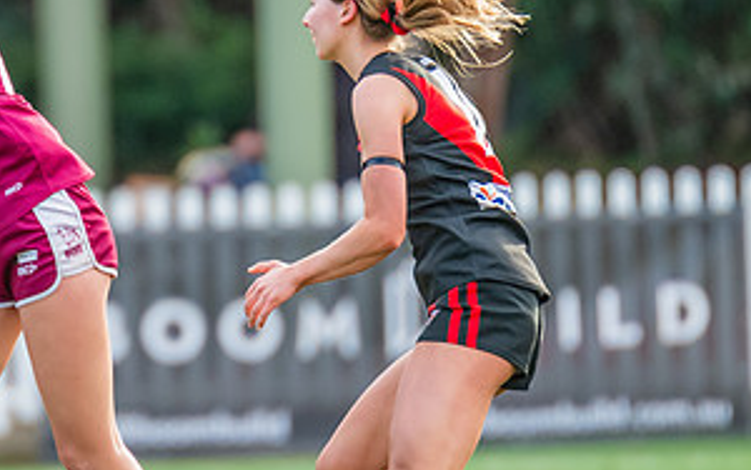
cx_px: -34
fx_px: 29577
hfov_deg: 1.5
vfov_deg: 0.9
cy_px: 25
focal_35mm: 1444
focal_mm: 420
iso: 1100
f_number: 4
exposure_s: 1/1000
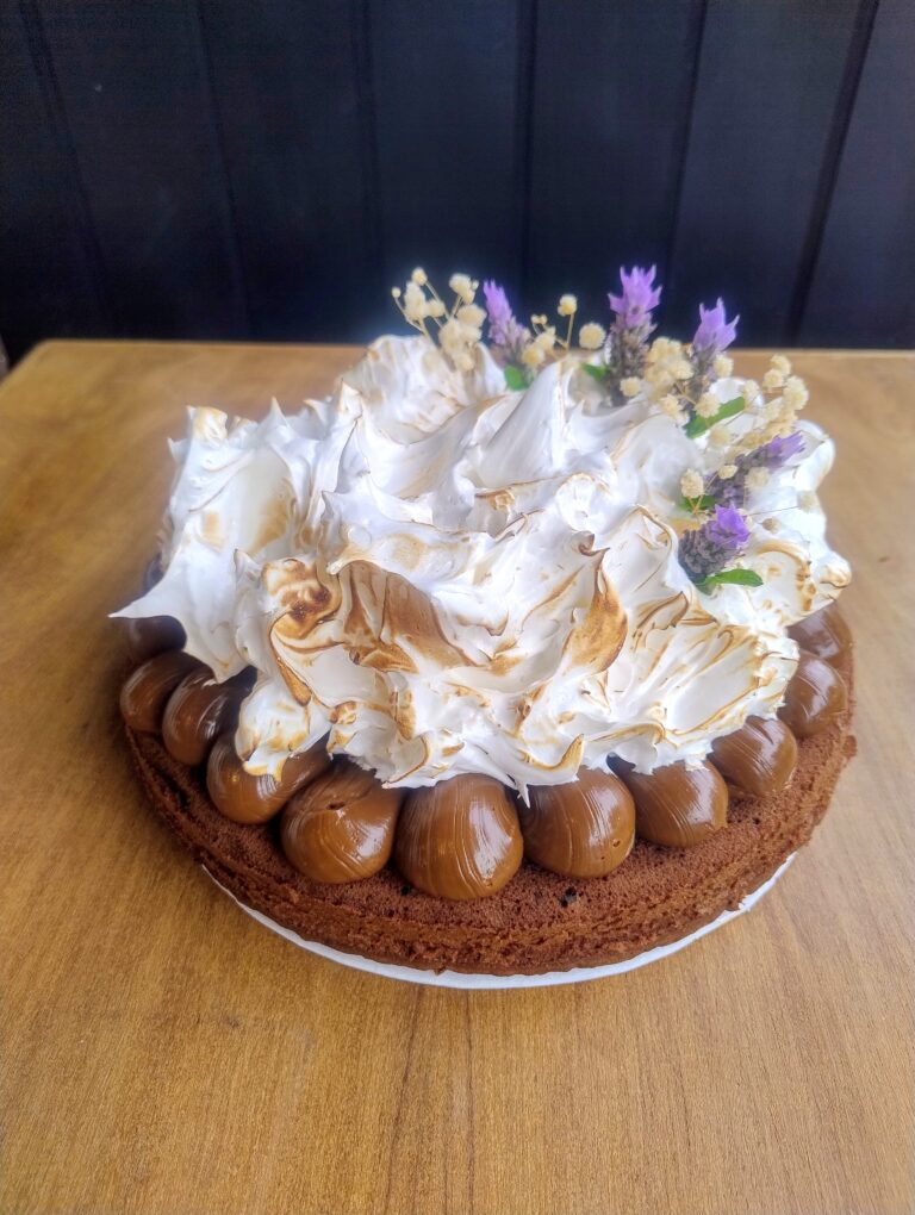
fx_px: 844
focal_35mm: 24
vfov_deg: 71.5
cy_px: 608
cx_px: 458
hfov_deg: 56.9
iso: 100
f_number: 1.8
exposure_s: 1/155
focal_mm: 5.56
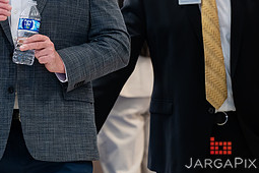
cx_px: -33
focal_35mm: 305
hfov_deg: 6.7
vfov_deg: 4.5
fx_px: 2194
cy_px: -20
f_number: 3.2
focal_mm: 125
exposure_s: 1/200
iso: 800
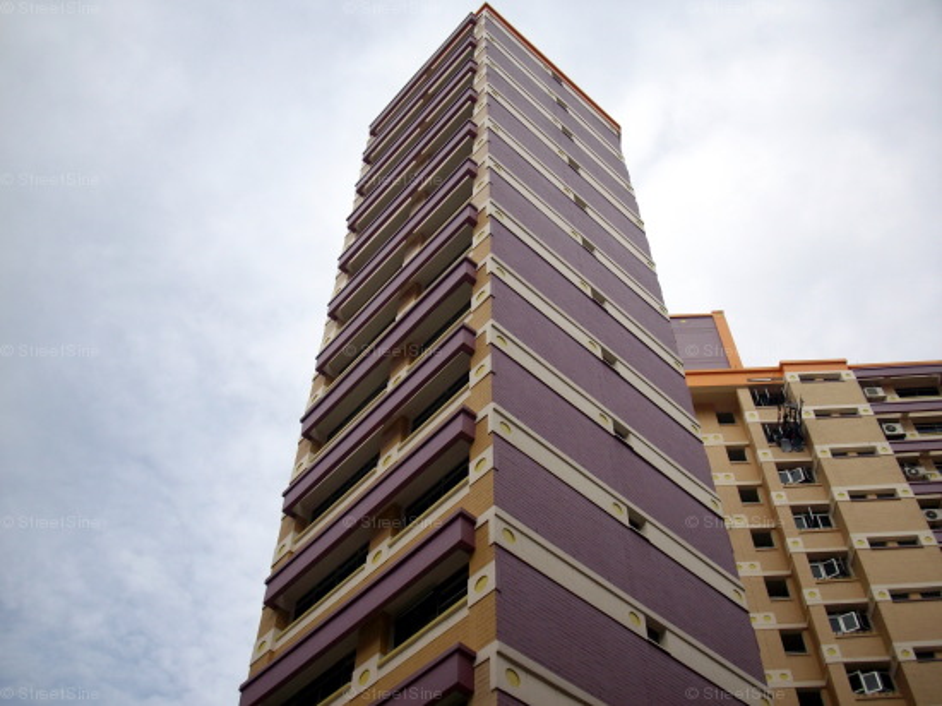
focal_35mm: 37
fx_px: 1006
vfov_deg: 38.6
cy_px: 353
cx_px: 471
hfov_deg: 50.2
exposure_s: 1/200
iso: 80
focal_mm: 6.2
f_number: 5.6
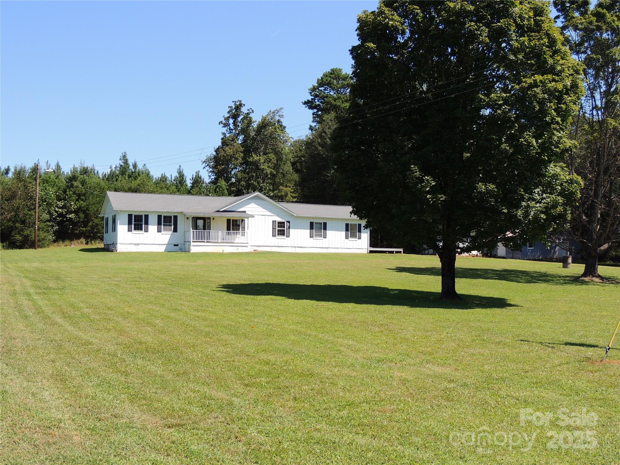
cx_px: 310
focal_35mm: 40
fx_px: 716
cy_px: 232
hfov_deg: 46.8
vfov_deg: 36.0
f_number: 3.3
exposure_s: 1/800
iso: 100
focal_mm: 7.1
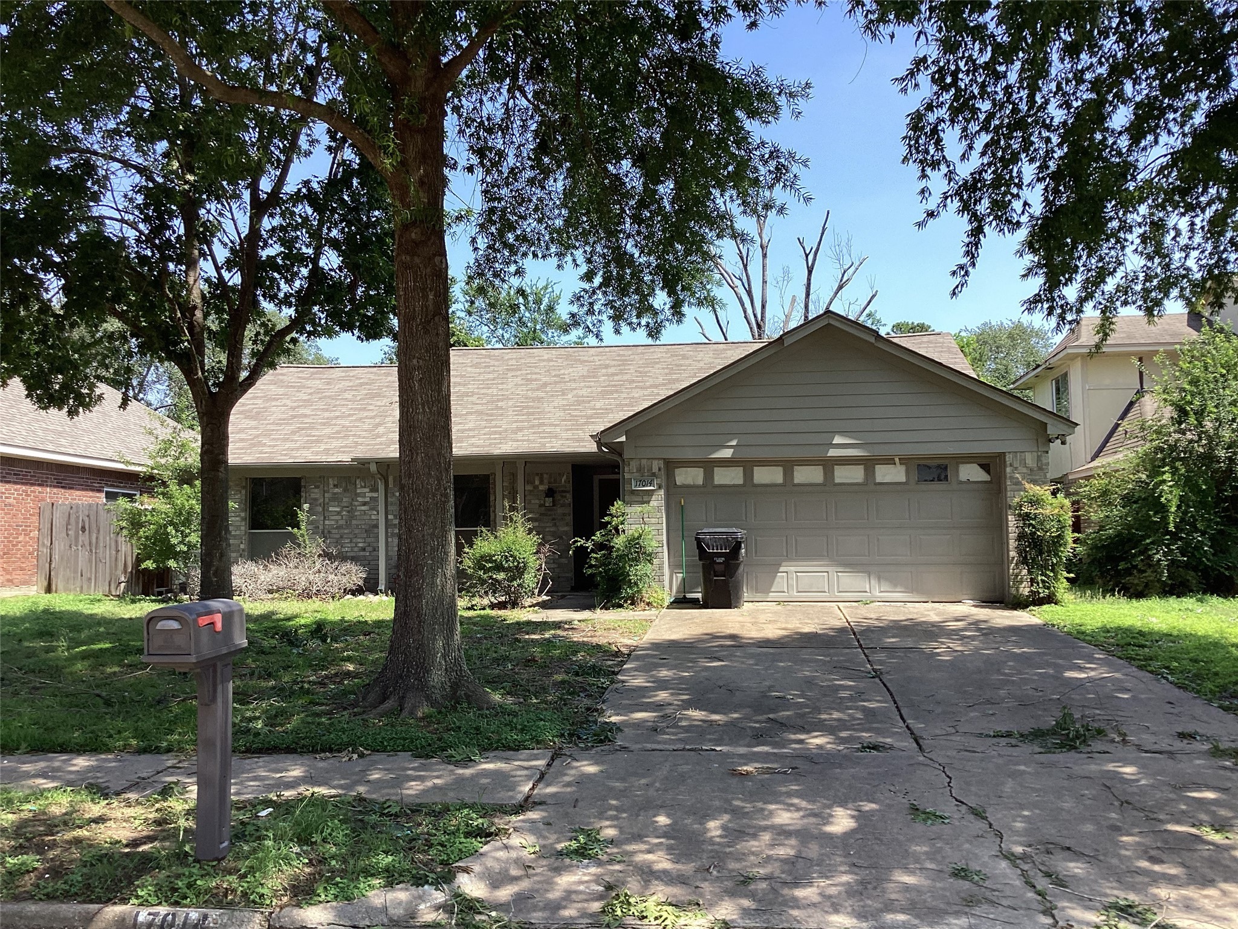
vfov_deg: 45.4
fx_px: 1109
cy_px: 464
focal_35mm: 31
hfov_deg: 58.4
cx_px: 619
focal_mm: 3.3
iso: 25
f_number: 2.4
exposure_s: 1/445
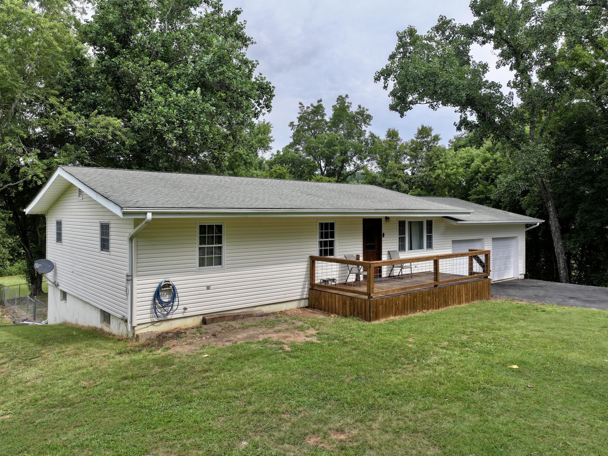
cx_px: 290
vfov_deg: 53.0
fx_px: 456
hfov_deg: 67.3
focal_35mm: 26
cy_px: 213
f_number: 2.8
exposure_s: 1/2000
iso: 160
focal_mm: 12.29
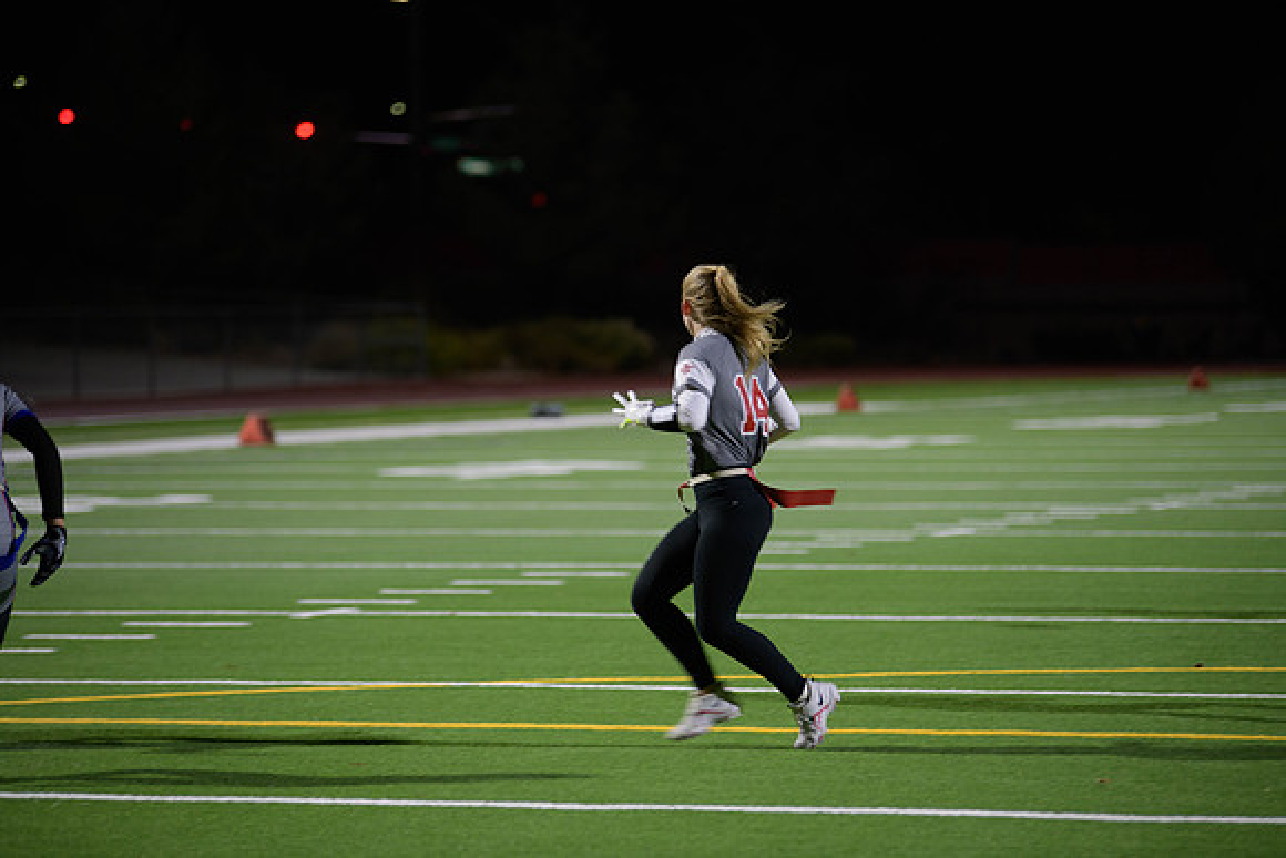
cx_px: 643
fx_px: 5359
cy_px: 429
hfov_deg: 13.7
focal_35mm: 150
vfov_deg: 9.2
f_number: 2.8
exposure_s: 1/200
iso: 900
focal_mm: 150
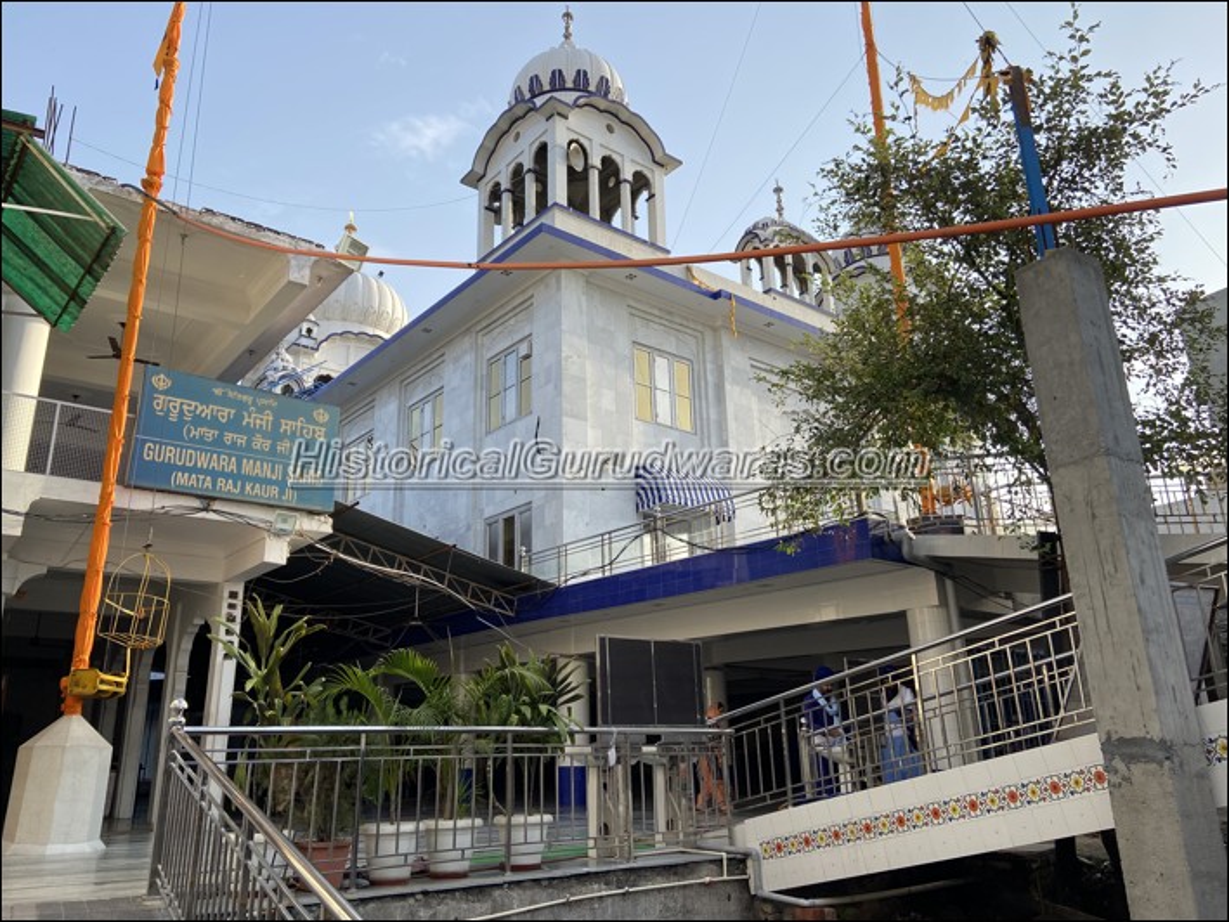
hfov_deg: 67.3
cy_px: 461
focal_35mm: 26
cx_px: 614
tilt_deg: +16.8
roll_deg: +1.2
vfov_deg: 53.1
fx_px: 923
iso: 32
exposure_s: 1/1034
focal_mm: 4.25
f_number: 1.8
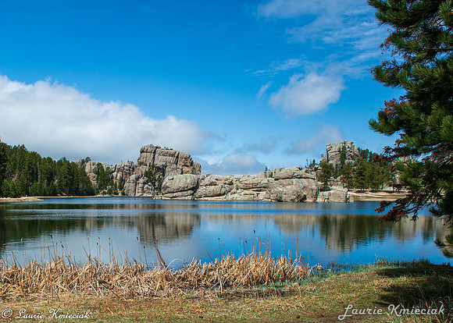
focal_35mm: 35
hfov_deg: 52.0
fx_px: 455
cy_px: 206
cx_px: 155
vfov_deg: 38.8
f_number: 11
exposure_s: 1/400
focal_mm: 24
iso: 180
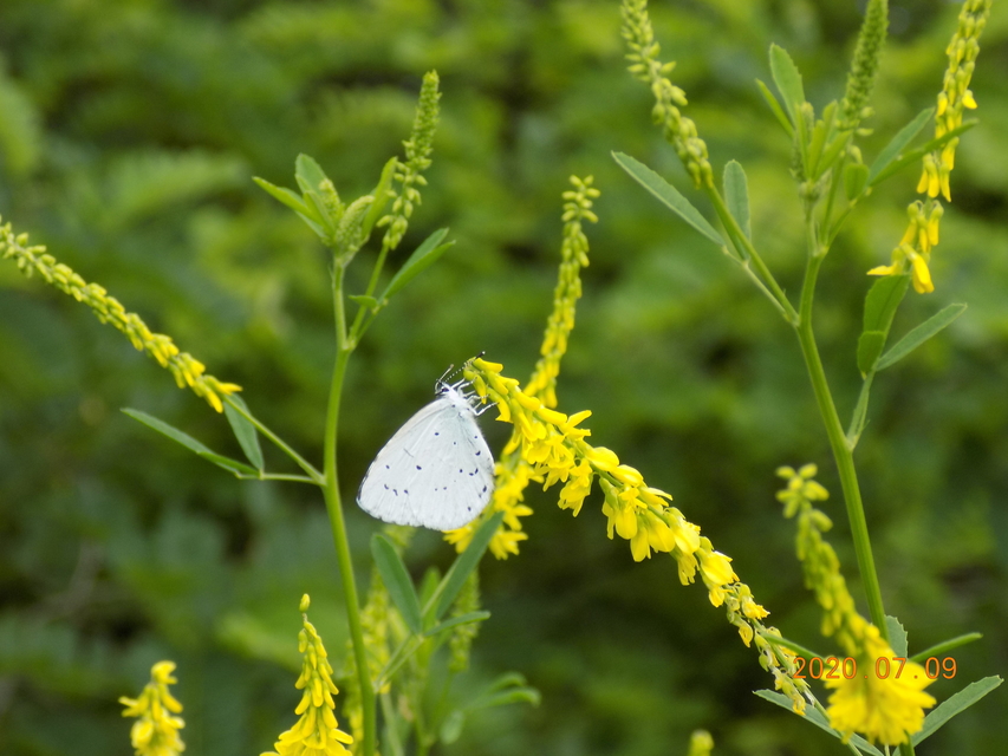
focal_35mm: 118
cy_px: 378
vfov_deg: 12.6
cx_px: 504
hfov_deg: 16.7
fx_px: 3437
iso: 80
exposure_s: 1/125
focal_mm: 20.9
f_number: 4.8
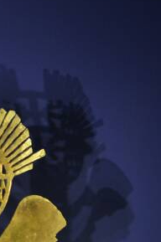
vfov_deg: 11.0
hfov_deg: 7.4
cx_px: -56
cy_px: 310
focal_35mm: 183
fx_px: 1230
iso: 100
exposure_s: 1/6
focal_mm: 44
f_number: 5.3
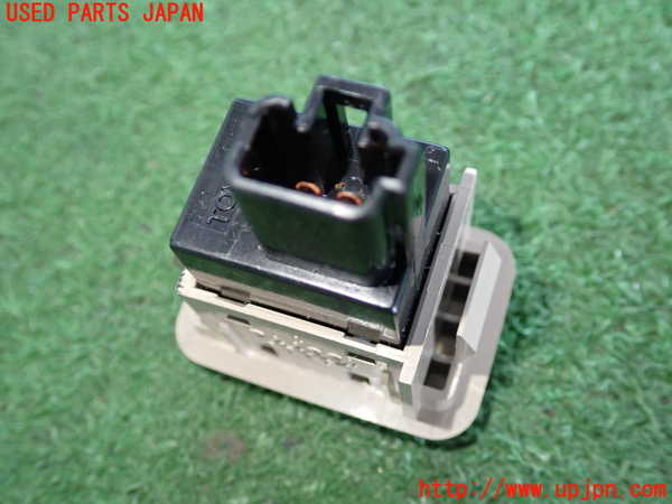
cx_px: 336
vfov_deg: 37.7
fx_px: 738
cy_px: 252
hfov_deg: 49.0
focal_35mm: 38
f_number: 2.7
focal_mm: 6.83
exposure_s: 1/40
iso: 250
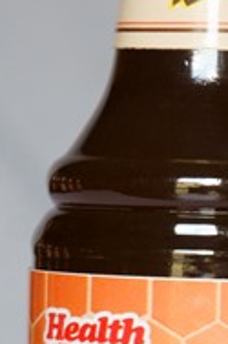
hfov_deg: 2.0
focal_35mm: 668
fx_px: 6382
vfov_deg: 3.1
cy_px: 286
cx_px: 208
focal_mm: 105
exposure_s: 1/80
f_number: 5.6
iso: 1000
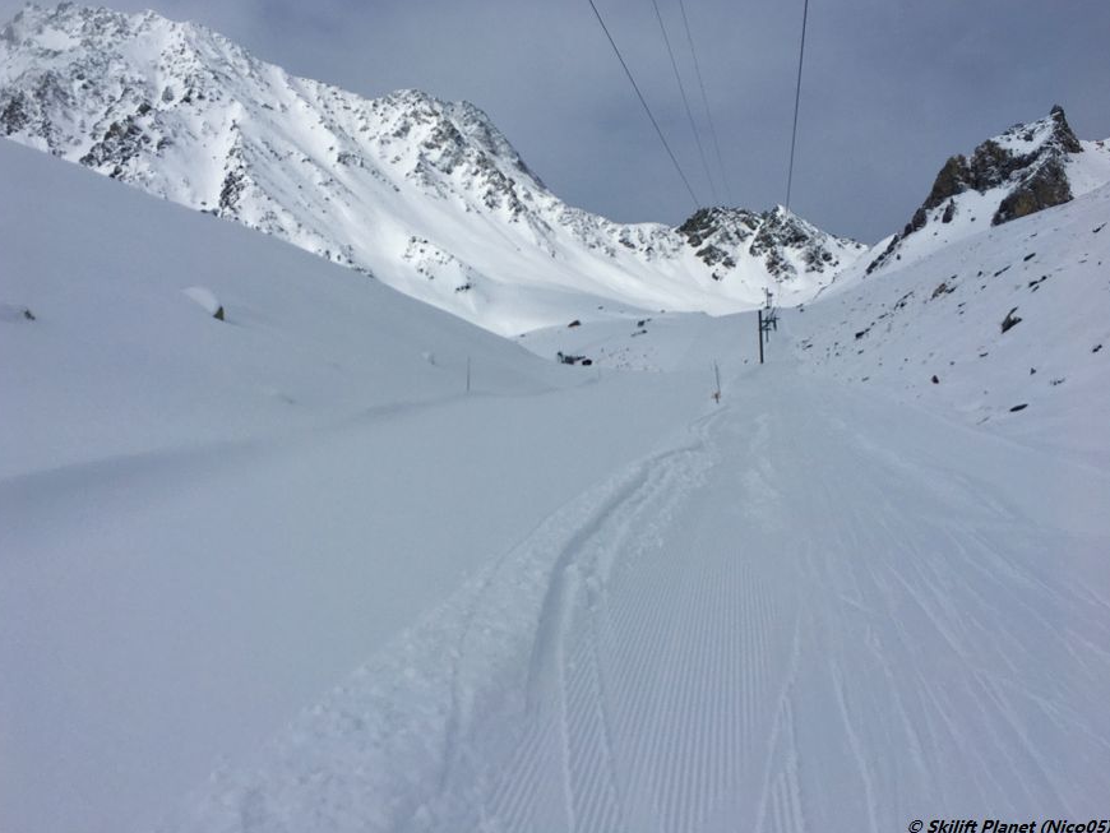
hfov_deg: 59.9
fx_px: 962
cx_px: 540
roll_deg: +0.0
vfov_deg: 46.8
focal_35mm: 30
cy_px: 408
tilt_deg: +3.6
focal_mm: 4.15
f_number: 2.2
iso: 25
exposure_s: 1/10989
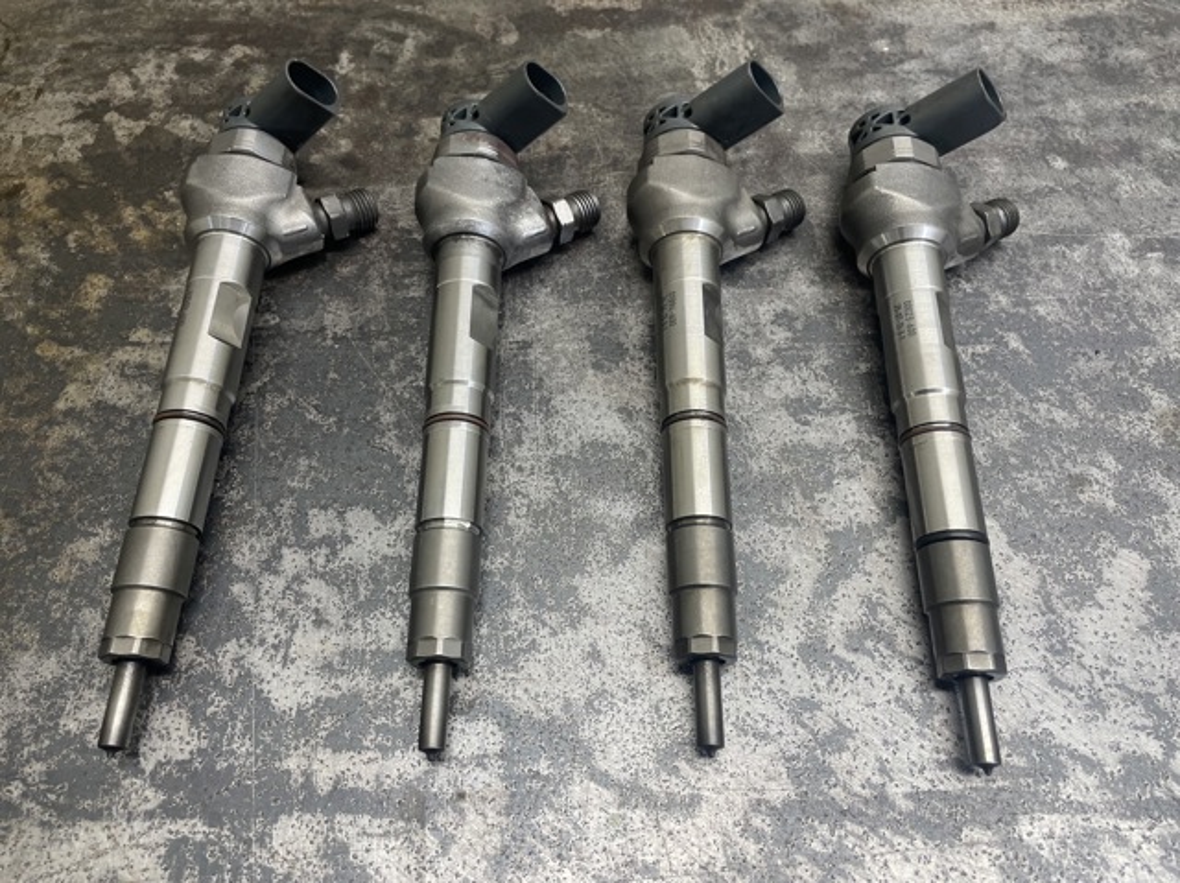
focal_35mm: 26
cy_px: 442
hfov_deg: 67.3
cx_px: 590
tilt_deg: -60.2
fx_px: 886
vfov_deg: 53.0
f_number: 1.6
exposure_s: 1/100
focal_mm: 4.2
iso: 64
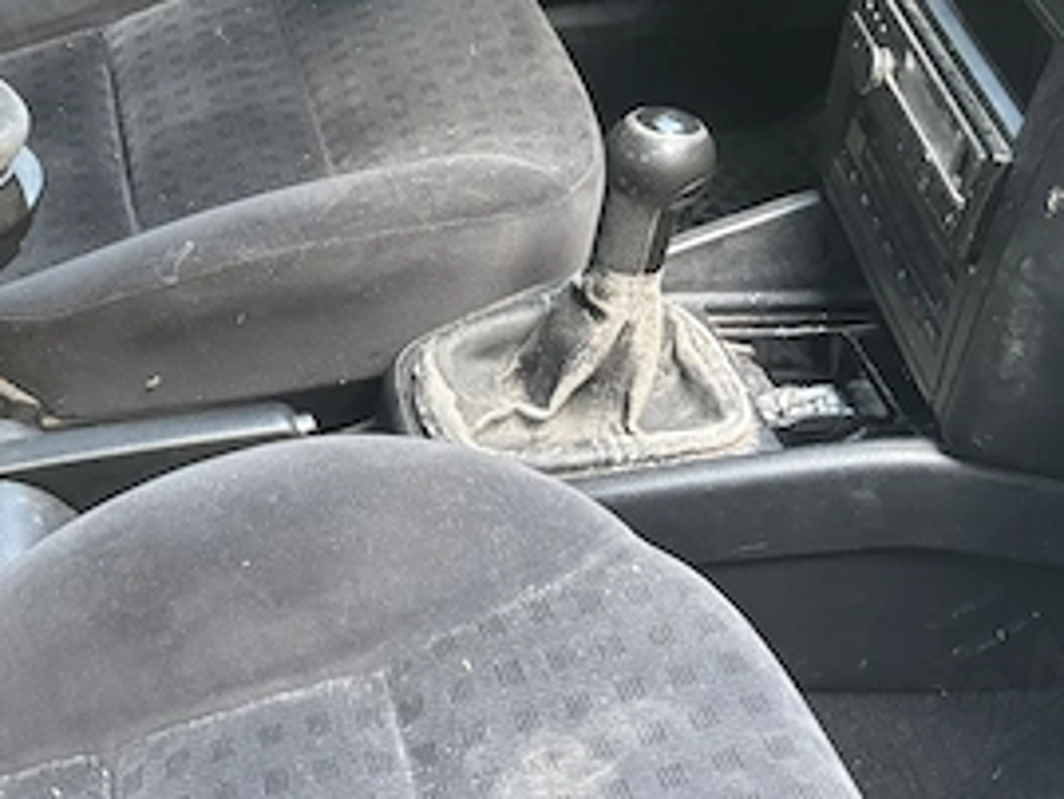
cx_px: 131
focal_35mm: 58
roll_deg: +2.5
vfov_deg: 24.9
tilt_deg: -32.8
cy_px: 178
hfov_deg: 31.8
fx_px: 1784
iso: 500
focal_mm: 5.96
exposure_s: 1/41
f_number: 1.6
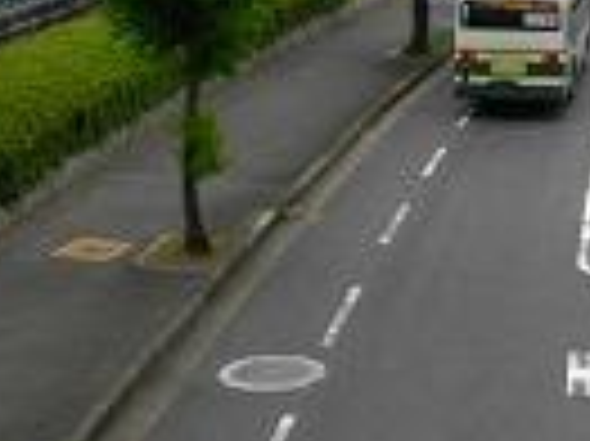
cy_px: -126
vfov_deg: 14.9
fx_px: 1618
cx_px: 588
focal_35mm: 95
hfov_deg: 20.0
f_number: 2.9
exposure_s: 1/250
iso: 100
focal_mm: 5.7
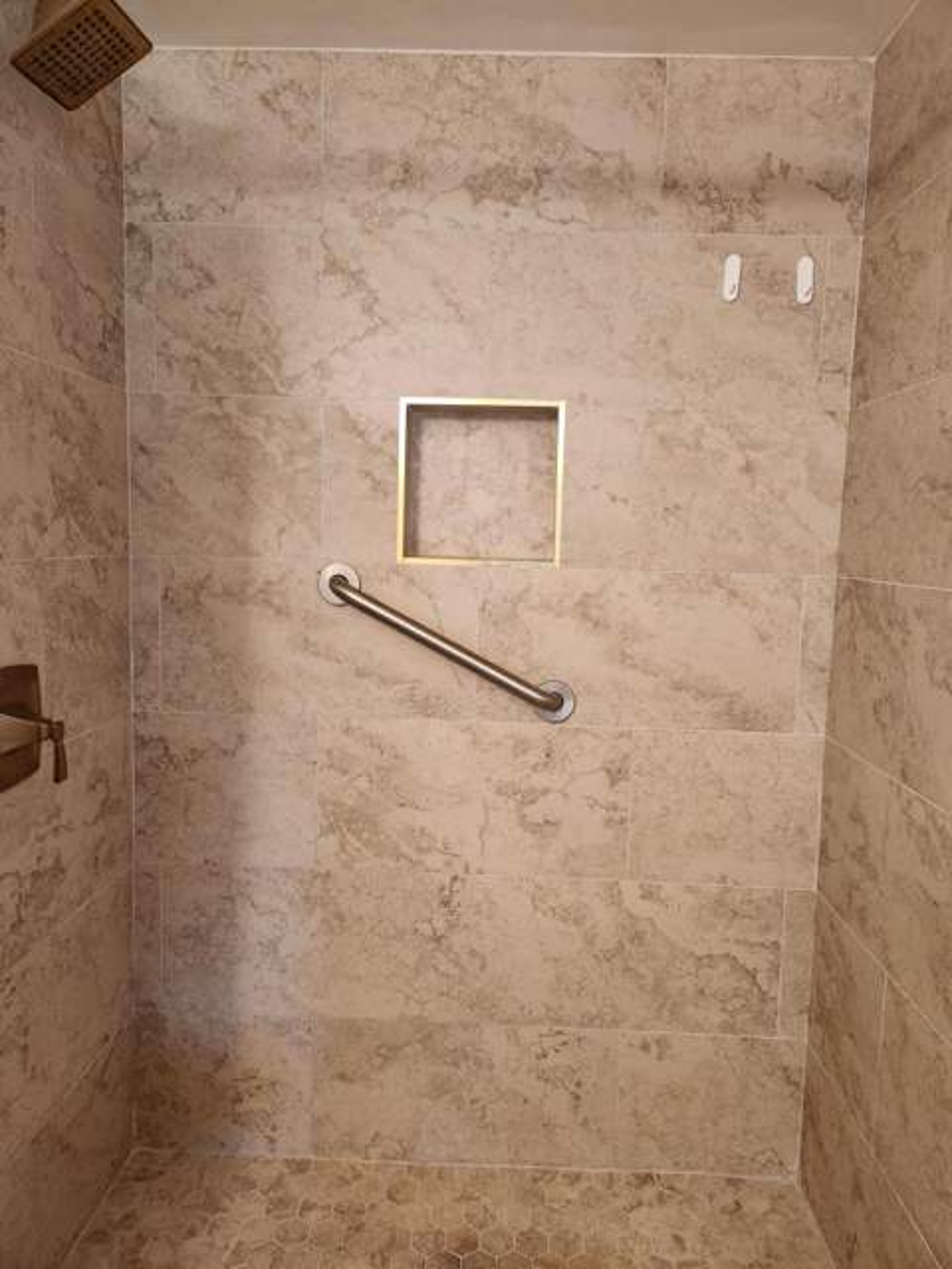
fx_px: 843
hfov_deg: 58.9
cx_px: 476
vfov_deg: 73.9
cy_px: 634
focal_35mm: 23
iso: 800
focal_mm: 5.4
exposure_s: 1/120
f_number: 1.8
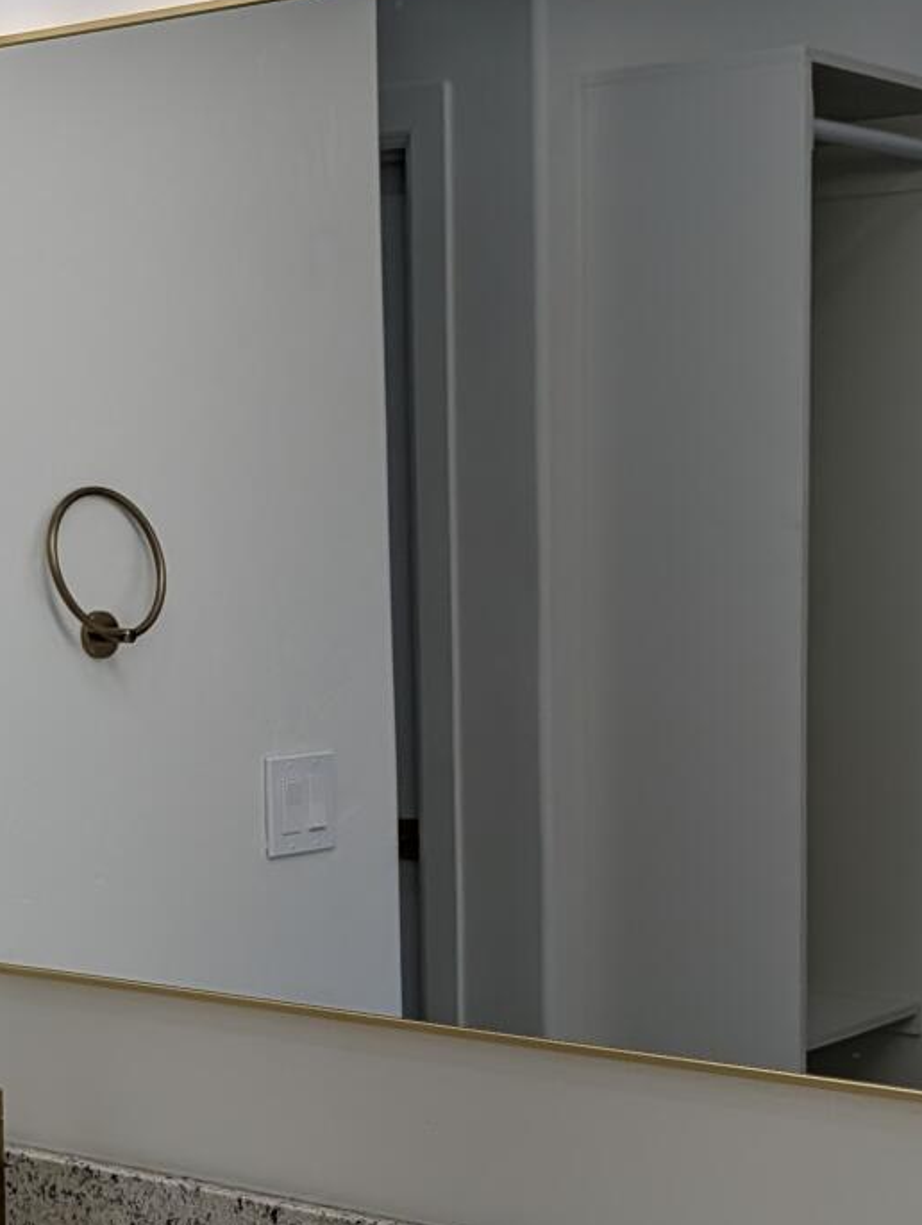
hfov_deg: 21.0
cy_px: 848
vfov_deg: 27.5
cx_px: 453
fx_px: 2481
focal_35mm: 70
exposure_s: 1/470
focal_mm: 6.9
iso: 16
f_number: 1.68
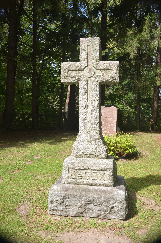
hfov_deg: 36.7
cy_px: 122
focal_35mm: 36
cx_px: 80
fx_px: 243
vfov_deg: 53.2
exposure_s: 1/250
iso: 100
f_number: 5.6
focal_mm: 24
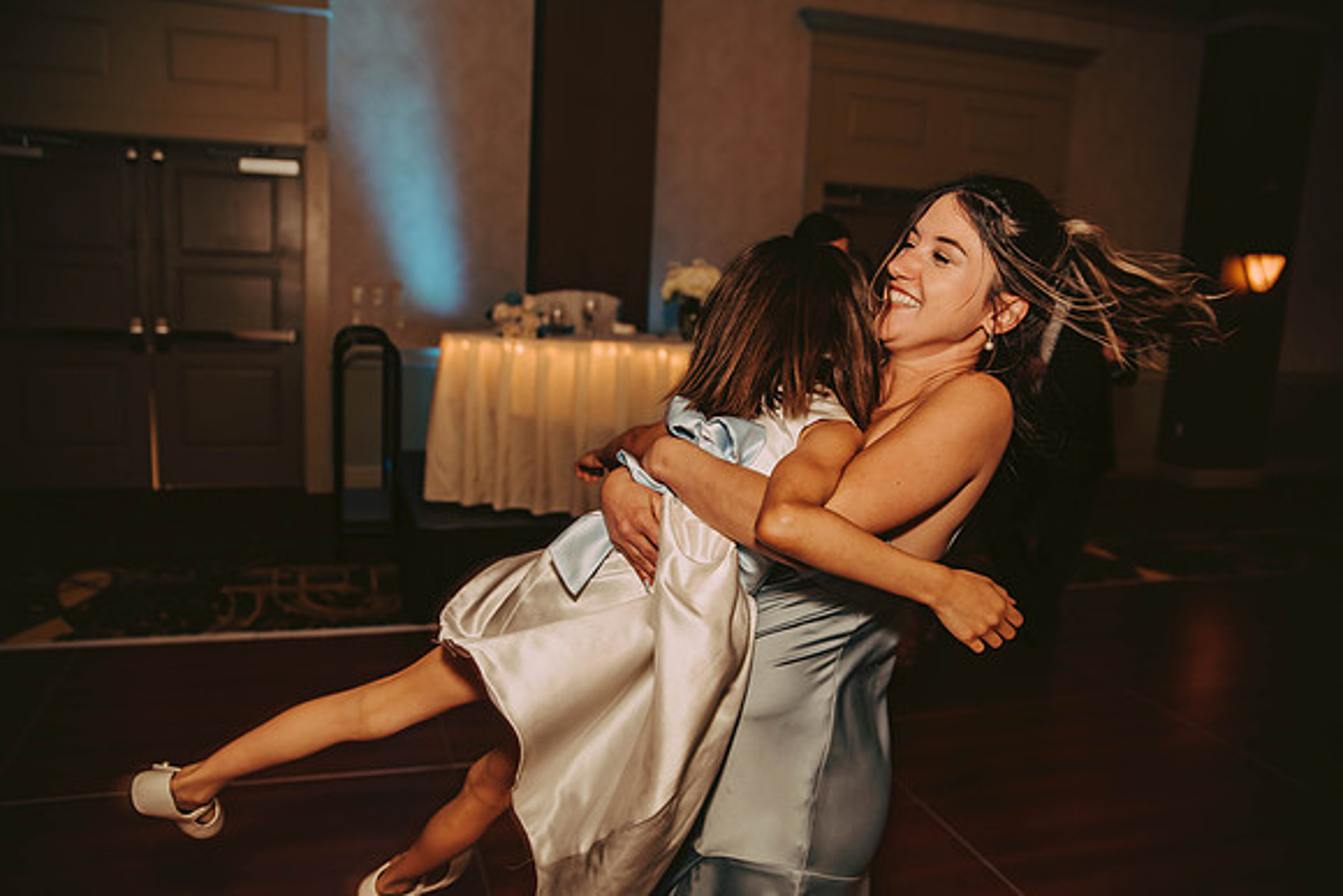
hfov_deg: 65.5
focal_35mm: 28
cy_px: 448
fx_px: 1045
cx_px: 672
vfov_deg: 46.4
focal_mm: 28
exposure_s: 1/60
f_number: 2.8
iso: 500
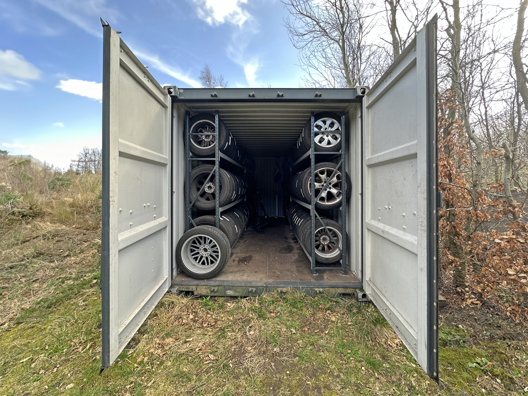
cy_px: 198
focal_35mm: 14
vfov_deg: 85.7
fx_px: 214
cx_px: 264
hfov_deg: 102.1
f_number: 2.2
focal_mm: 2.22
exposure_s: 1/159
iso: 40
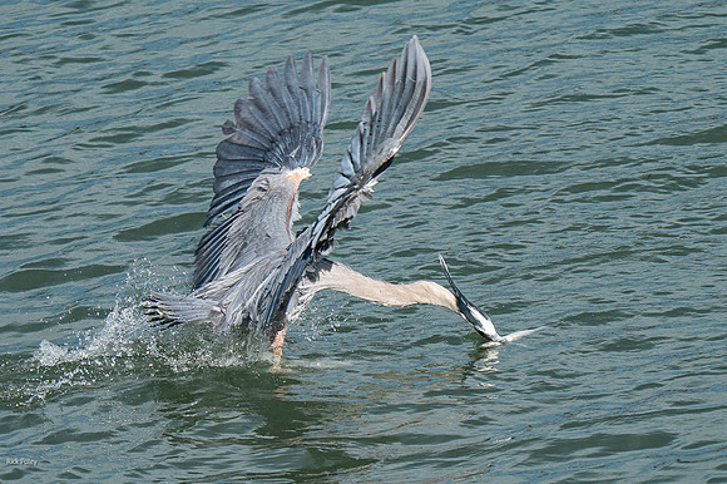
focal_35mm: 613
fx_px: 12370
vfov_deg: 2.2
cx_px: 334
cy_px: 262
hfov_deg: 3.4
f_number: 8
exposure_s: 1/2000
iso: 800
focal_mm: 378
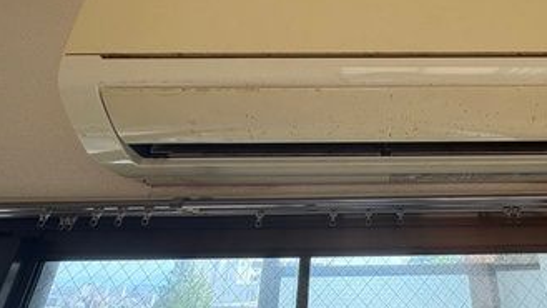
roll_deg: +2.9
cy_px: 73
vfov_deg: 42.8
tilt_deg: +29.3
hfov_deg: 69.2
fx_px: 377
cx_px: 379
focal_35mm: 26
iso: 125
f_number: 2.2
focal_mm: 2.22
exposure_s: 1/139
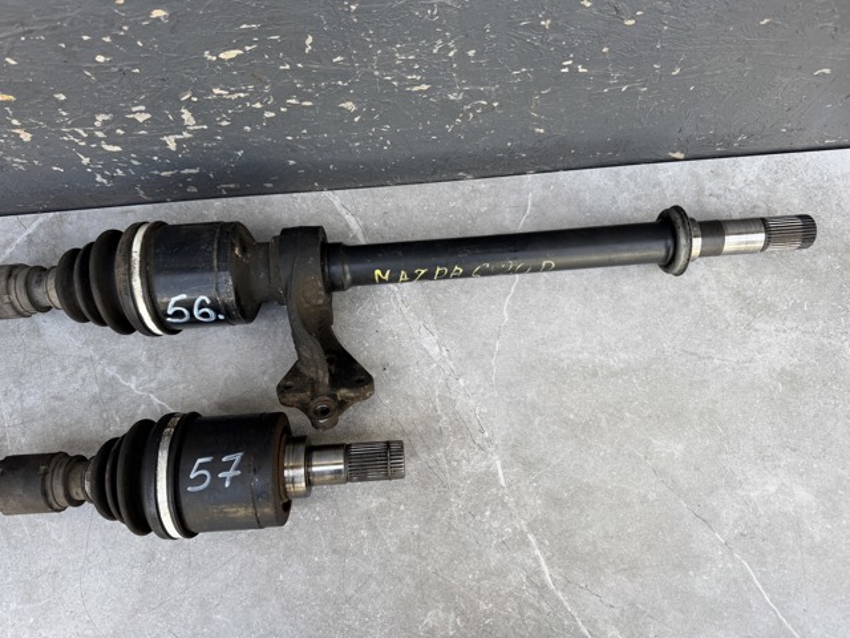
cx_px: 425
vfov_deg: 56.8
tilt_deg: -74.6
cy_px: 319
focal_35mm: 24
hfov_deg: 71.6
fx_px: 589
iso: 80
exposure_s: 1/303
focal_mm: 6.76
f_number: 1.78
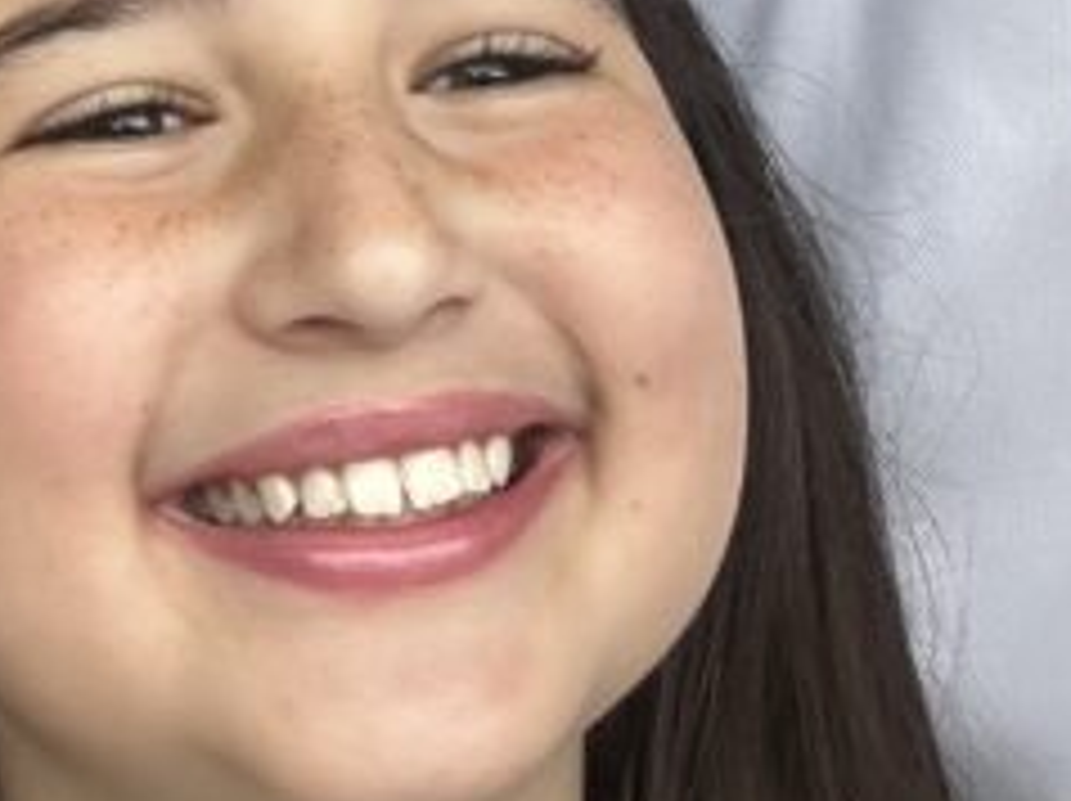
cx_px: -104
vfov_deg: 13.6
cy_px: -580
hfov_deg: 19.1
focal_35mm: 99
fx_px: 3060
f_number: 1.9
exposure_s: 1/60
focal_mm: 2.69
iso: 100
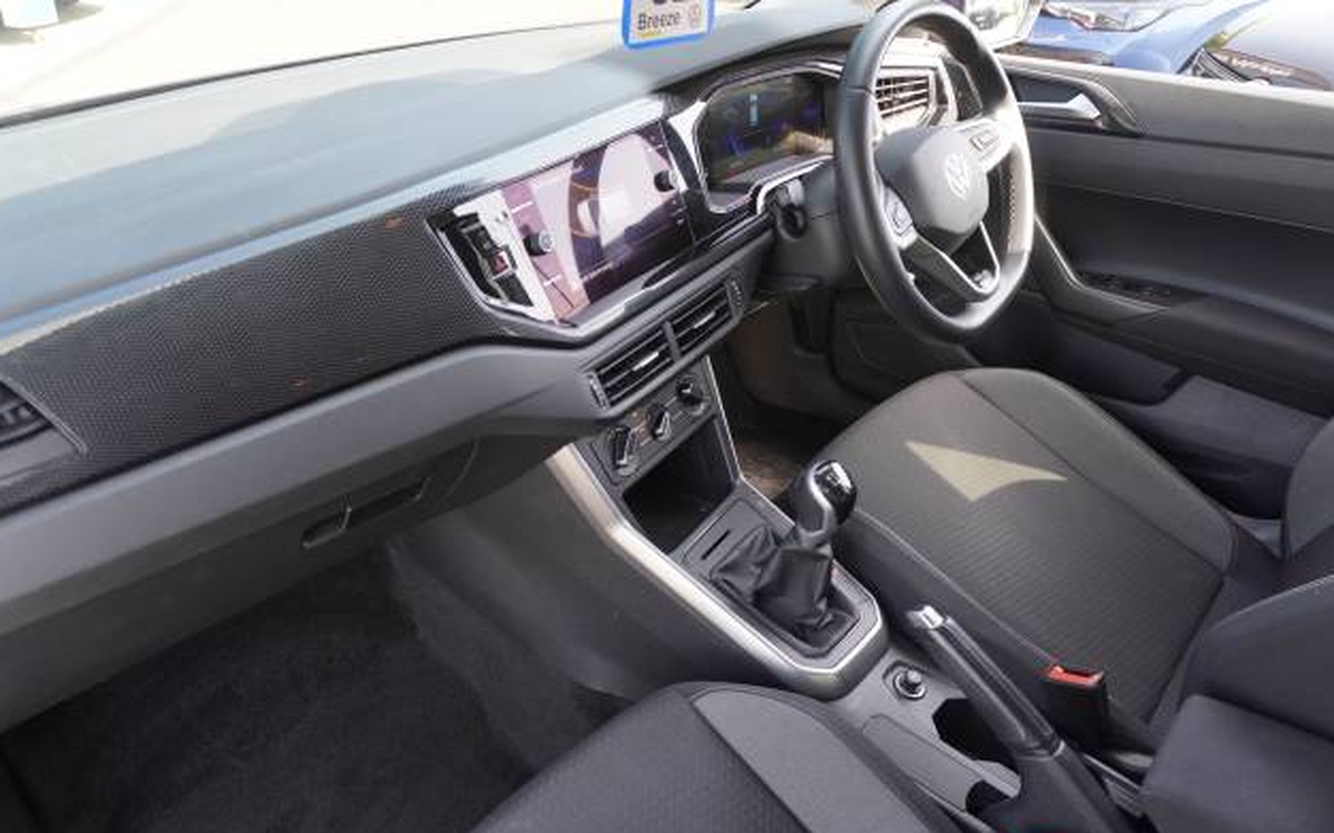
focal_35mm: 25
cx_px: 658
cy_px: 420
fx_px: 909
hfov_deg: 72.6
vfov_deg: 49.3
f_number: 4
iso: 250
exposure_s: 1/60
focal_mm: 16
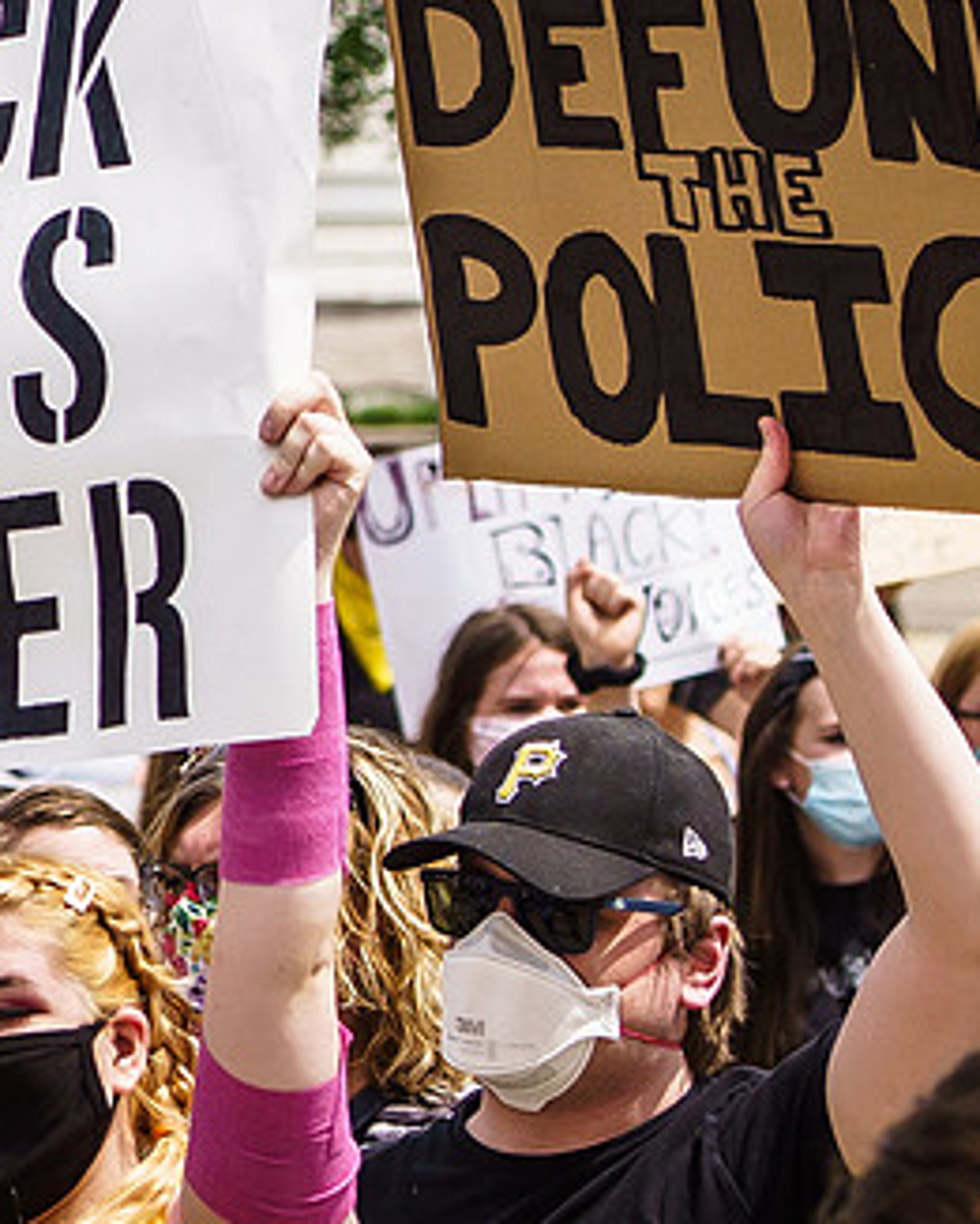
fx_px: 16380
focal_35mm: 452
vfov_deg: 4.3
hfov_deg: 3.4
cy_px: 481
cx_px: -1526
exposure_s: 1/1600
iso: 320
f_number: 5
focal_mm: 93
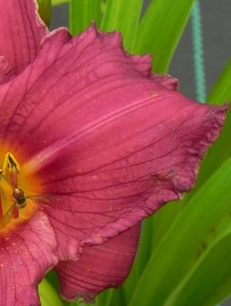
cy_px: 204
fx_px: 3006
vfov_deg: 5.8
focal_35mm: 339
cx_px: -3
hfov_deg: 4.4
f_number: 8
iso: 160
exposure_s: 1/125
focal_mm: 28.8
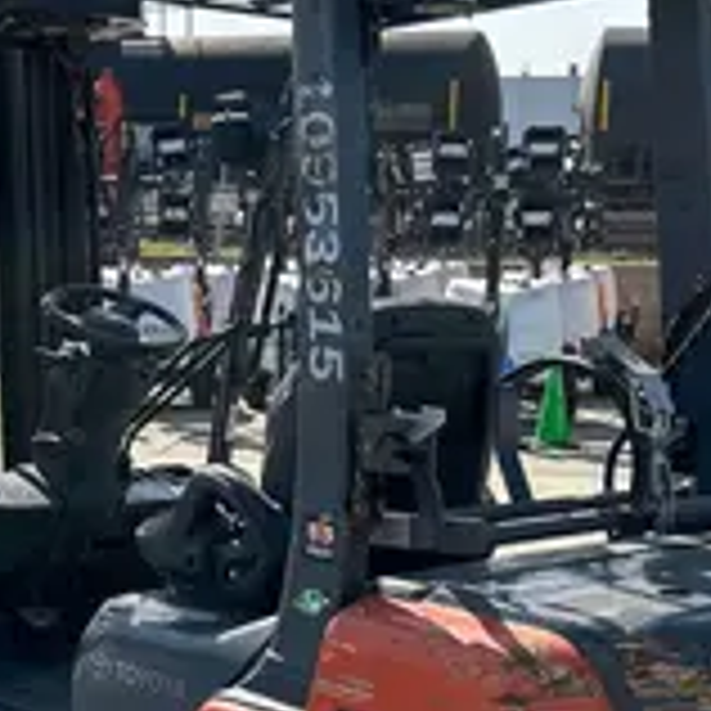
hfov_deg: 21.6
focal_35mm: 80
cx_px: 261
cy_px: 565
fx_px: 1859
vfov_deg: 21.4
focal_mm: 5.7
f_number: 1.5
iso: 50
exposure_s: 1/4274
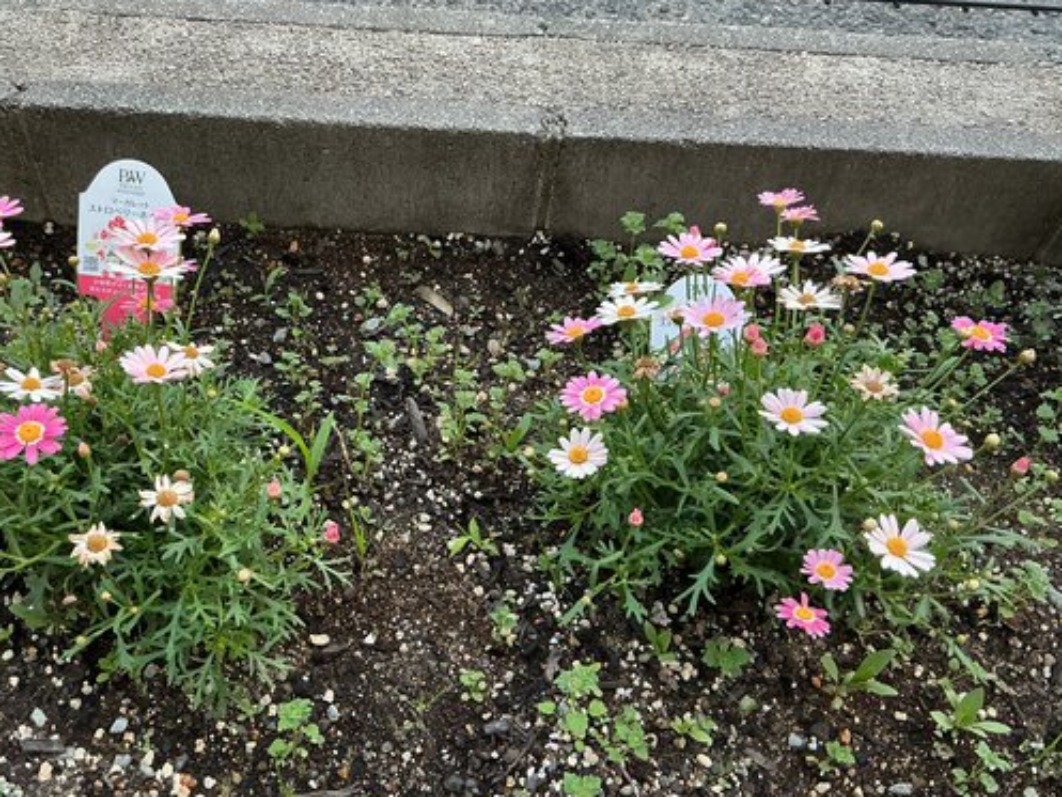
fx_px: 1074
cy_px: 440
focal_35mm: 35
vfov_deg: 40.7
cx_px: 430
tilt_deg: -54.1
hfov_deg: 52.3
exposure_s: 1/60
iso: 125
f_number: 1.8
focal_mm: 3
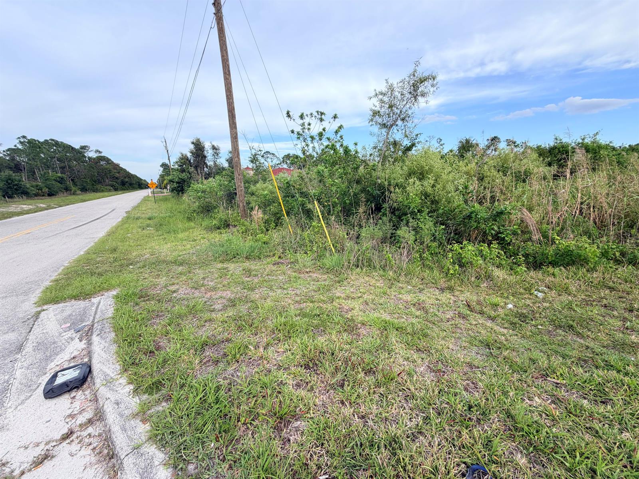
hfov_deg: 102.1
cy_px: 240
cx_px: 320
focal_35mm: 14
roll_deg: +4.1
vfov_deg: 85.7
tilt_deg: -12.1
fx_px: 258
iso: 50
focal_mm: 2.22
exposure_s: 1/308
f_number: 2.2
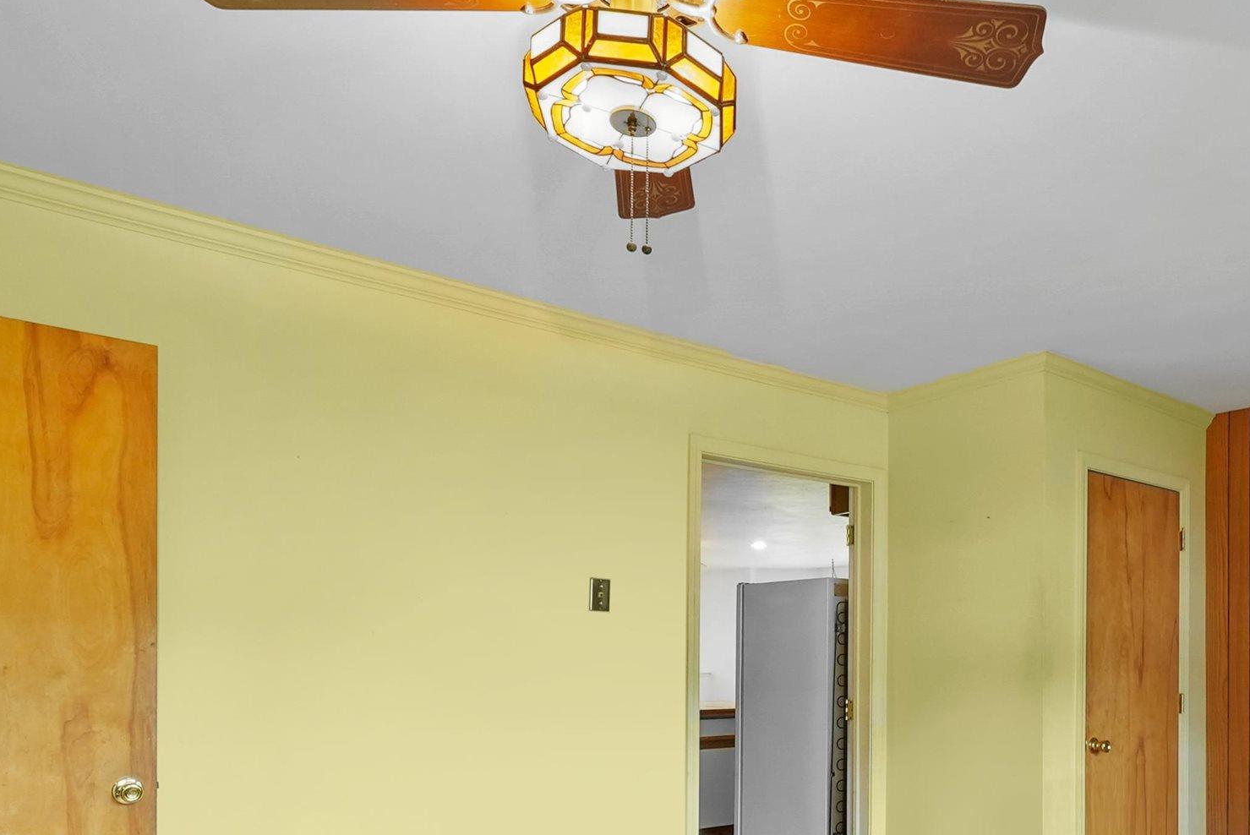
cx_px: 835
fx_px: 938
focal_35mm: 27
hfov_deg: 65.5
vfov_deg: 45.9
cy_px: 648
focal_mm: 13
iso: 2000
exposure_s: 1
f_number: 10
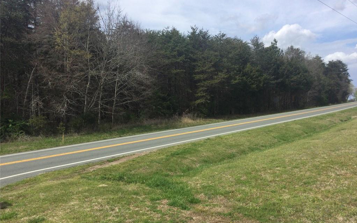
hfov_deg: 58.2
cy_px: 112
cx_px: 179
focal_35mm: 33
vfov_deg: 38.3
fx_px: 321
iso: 25
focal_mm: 3.3
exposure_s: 1/1852
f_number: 2.4
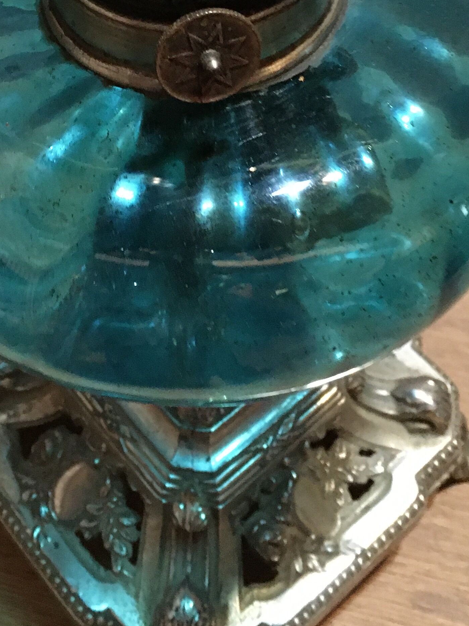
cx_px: 217
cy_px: 53
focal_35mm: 63
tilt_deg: -47.3
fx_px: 1138
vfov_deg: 29.4
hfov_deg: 23.3
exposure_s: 1/17
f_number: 2.2
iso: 500
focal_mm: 4.15
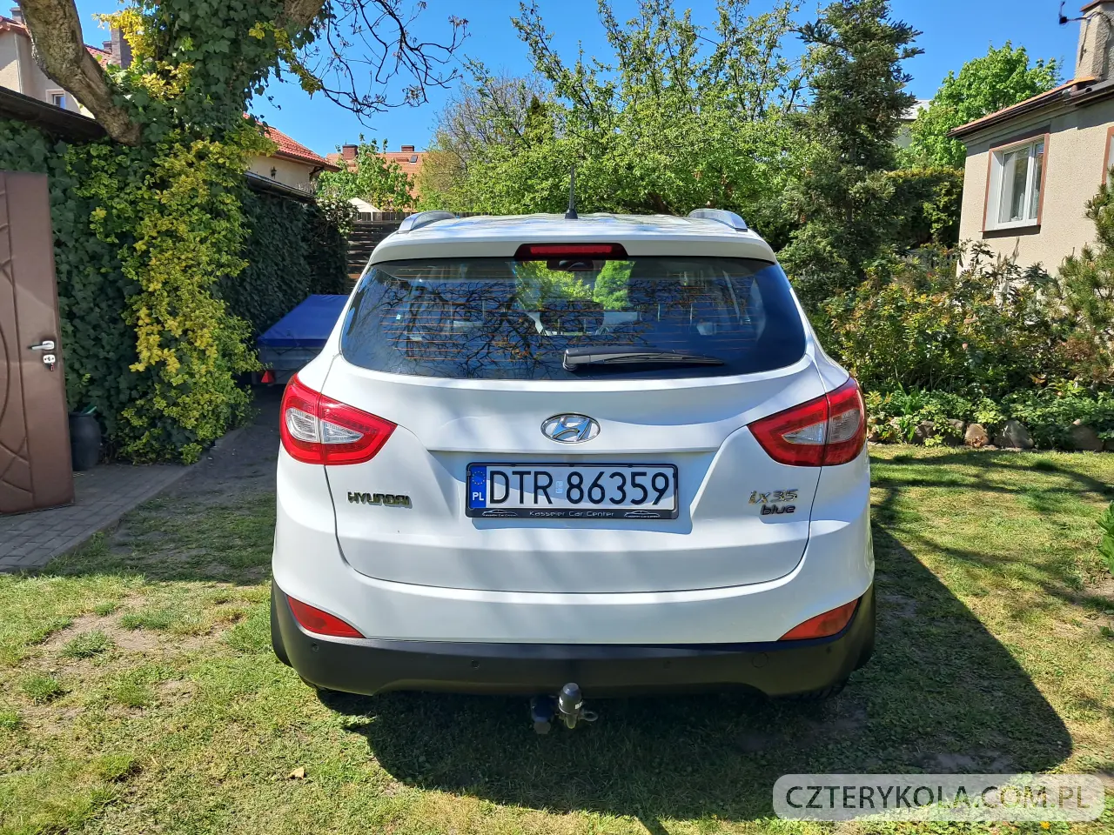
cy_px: 418
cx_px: 557
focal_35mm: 27
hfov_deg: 65.3
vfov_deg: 51.4
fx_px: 869
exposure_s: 1/729
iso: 50
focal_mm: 4
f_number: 1.8
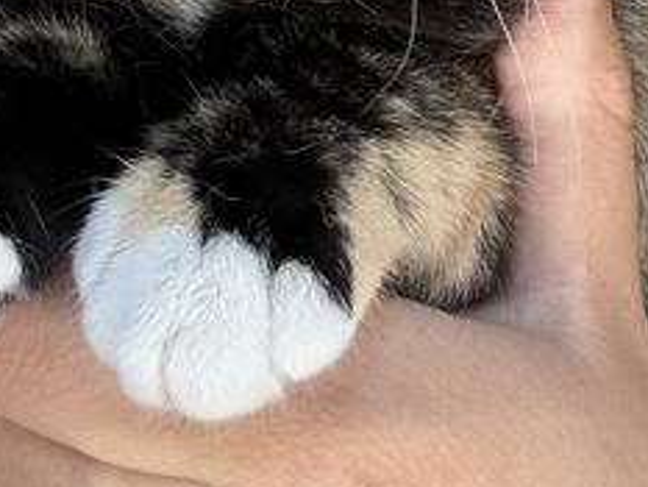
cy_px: -278
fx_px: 1349
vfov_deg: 17.9
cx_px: 345
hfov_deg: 27.0
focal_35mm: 72
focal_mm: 2.69
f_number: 1.9
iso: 32
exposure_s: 1/120
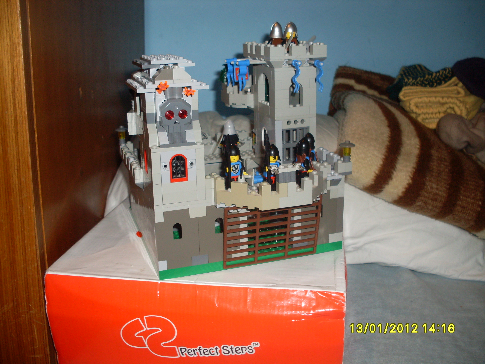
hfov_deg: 49.0
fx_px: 532
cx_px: 242
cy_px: 182
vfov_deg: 37.7
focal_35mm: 38
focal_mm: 6.3
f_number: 2.8
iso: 100
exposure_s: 1/45
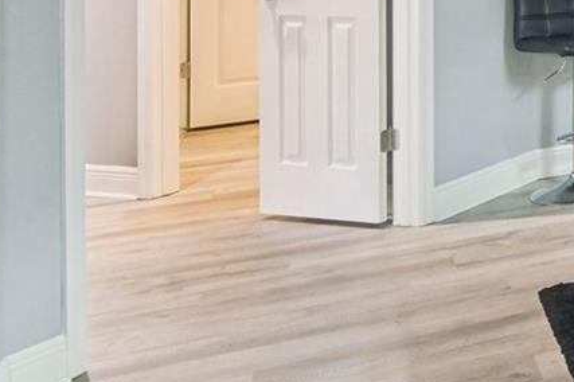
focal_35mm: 60
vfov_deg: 20.8
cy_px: -101
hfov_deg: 21.0
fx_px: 956
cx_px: 1059
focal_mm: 16
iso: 400
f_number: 8
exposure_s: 1/4
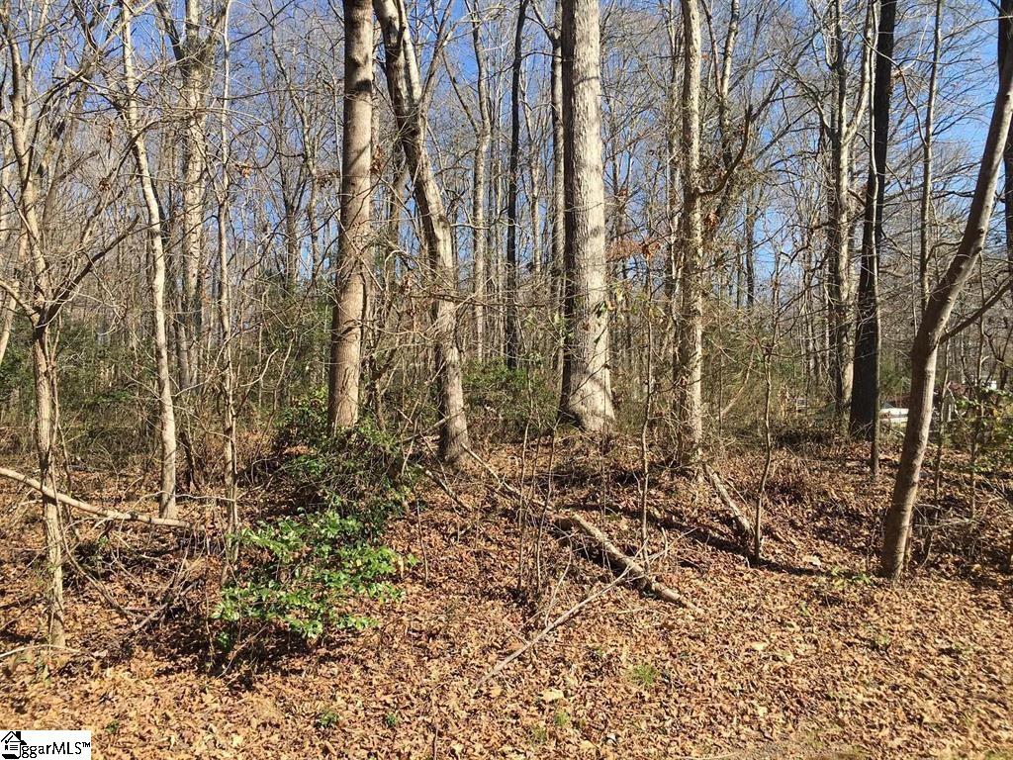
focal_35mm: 29
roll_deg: -0.2
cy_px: 380
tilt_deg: +4.9
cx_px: 506
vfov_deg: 48.2
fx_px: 849
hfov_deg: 61.7
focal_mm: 4.15
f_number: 2.2
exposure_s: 1/732
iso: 25
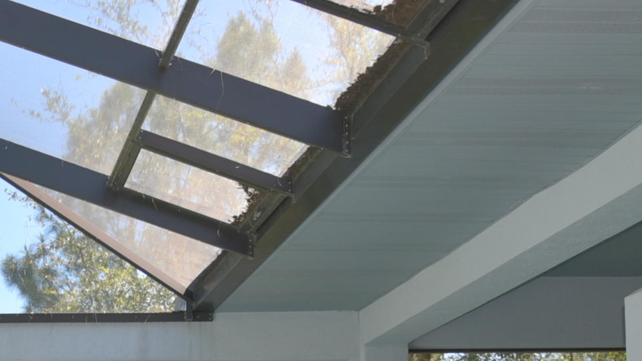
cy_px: 602
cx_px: -60
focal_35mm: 78
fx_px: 1328
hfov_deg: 25.3
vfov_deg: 14.1
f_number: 5.6
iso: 100
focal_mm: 24
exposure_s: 1/125
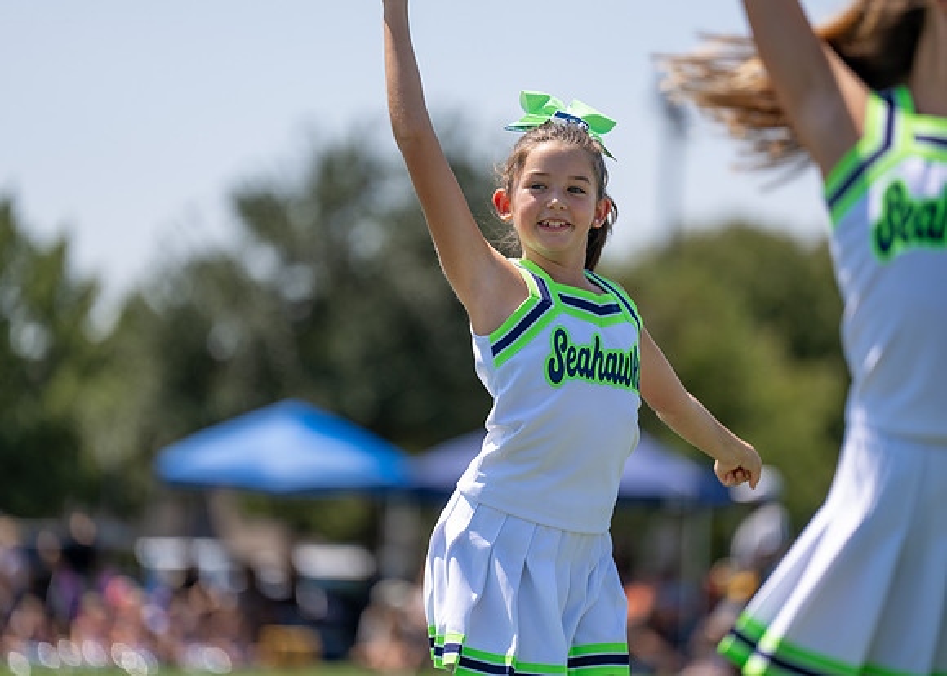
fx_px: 5686
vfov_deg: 6.8
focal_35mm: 211
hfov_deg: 9.5
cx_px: 474
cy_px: 338
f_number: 2.8
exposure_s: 1/1600
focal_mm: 200
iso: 100
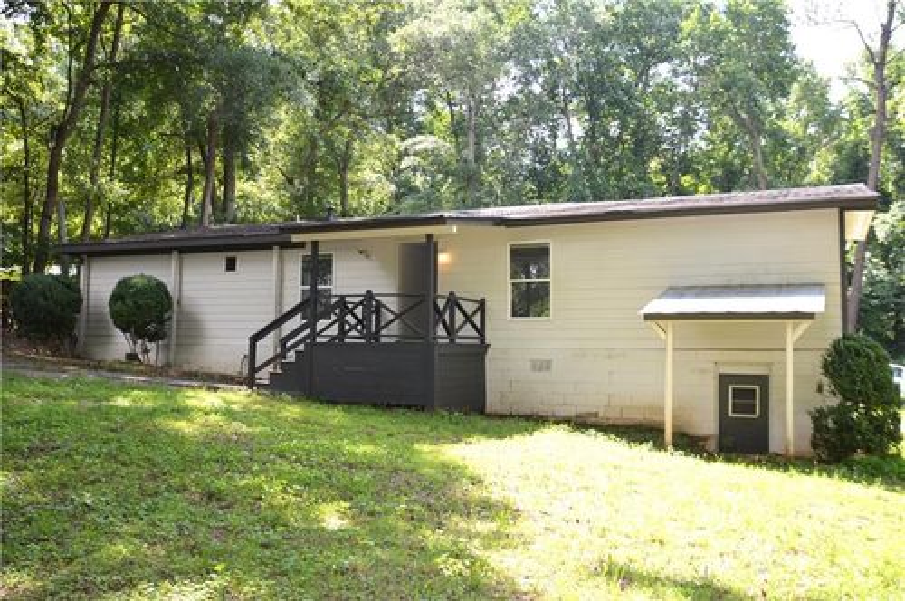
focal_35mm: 32
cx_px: 452
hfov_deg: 59.6
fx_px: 791
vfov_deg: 41.6
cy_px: 300
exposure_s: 1/160
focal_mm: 21
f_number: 4
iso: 100
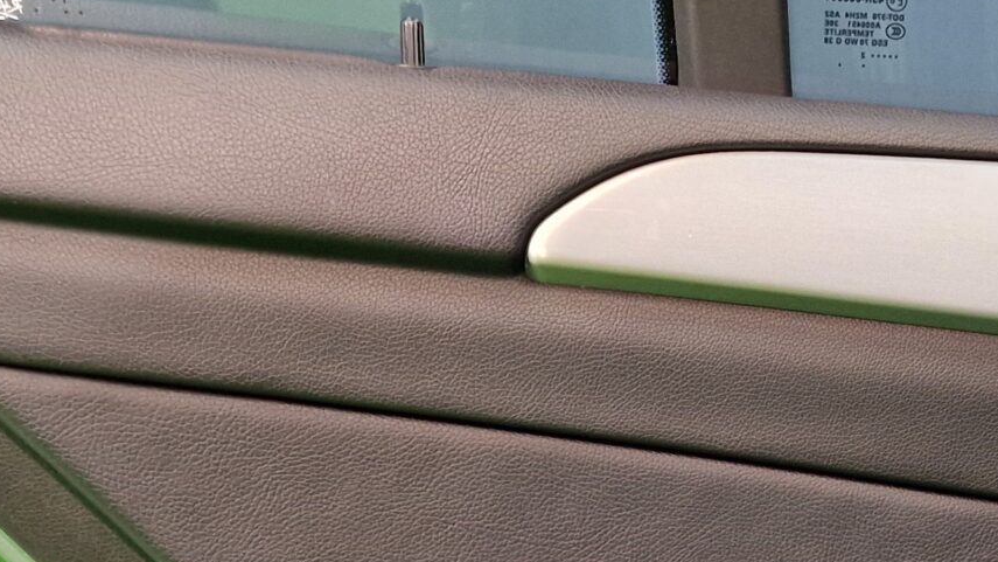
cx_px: 1072
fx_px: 1985
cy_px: 776
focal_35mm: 75
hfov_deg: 26.2
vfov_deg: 15.2
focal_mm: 6.4
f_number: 1.8
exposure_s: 1/50
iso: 250
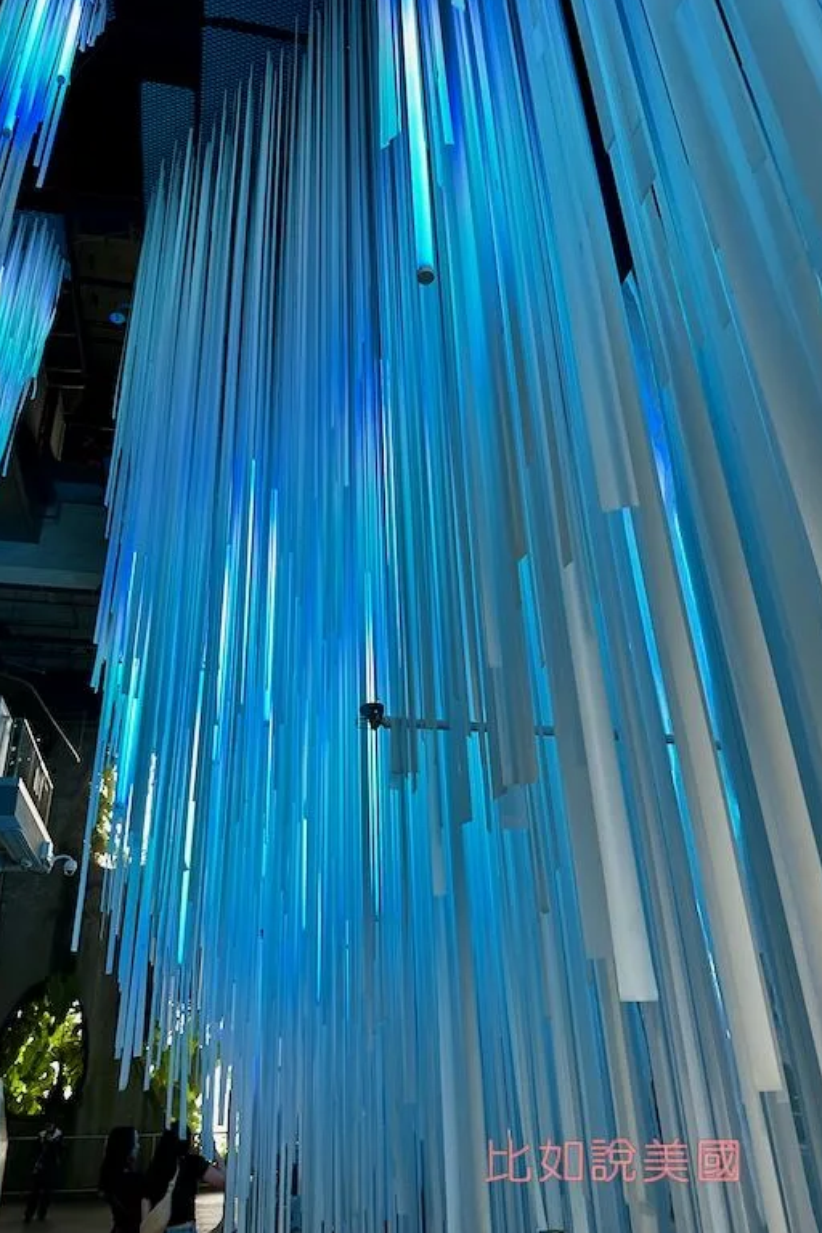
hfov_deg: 49.5
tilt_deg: +29.2
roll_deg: +3.8
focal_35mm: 26
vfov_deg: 69.4
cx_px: 372
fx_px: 890
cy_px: 604
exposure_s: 1/121
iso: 160
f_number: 1.78
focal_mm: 6.86
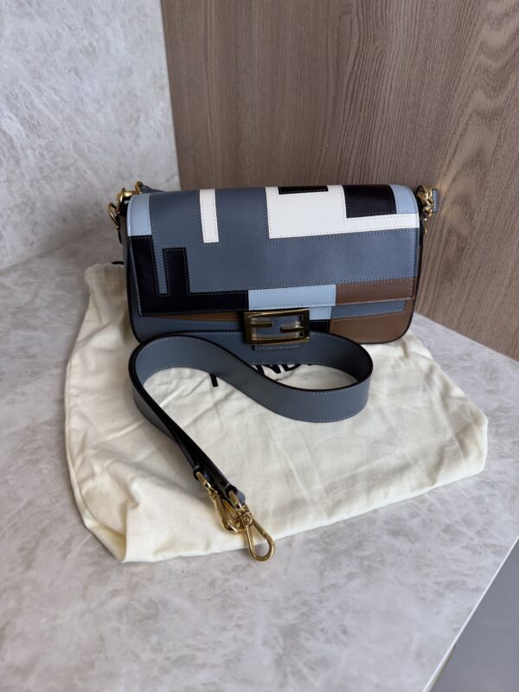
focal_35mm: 24
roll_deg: -1.3
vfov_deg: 71.6
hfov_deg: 56.8
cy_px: 346
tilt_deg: -40.3
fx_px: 480
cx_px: 260
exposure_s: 1/120
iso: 64
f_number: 1.78
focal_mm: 6.76
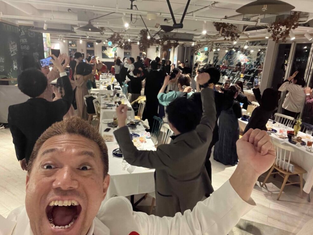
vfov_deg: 56.8
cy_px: 118
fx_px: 217
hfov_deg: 71.6
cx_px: 152
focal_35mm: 24
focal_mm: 2.71
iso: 400
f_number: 2.2
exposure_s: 1/40
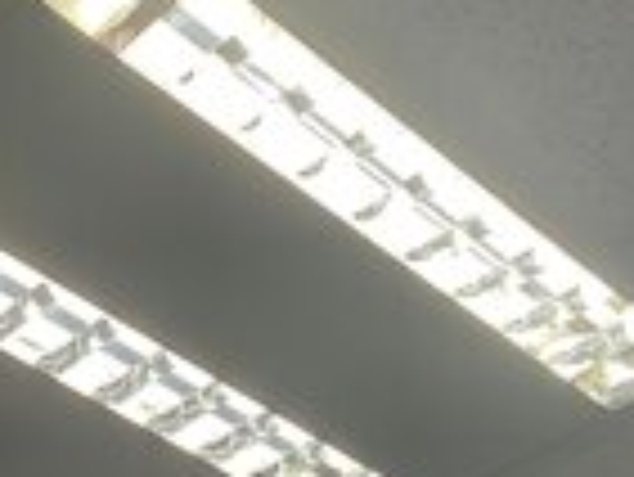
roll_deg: -0.3
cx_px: 103
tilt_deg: +41.6
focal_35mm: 82
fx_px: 1503
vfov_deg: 17.9
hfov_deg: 23.4
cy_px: 342
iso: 32
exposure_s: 1/100
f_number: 1.8
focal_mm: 3
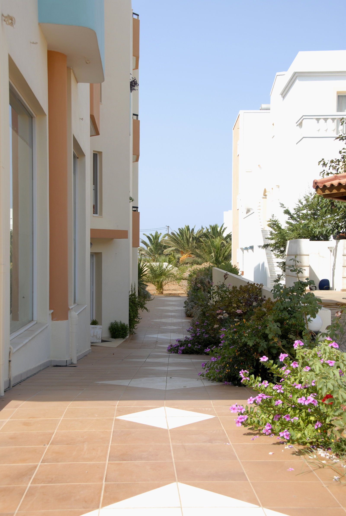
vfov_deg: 41.1
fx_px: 690
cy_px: 258
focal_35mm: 48
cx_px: 173
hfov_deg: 28.2
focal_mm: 32
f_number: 7.1
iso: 100
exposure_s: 1/160
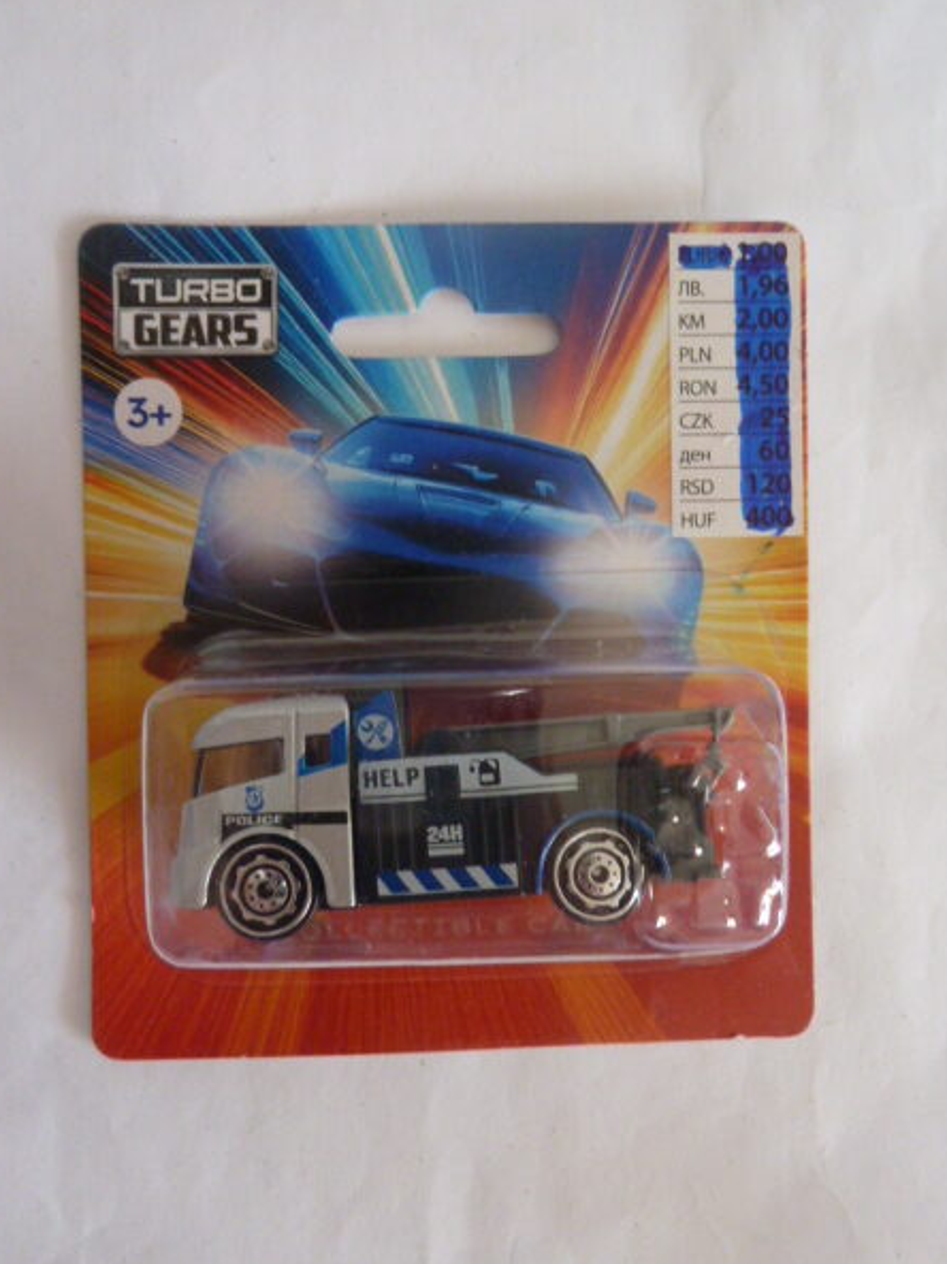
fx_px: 986
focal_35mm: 27
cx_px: 450
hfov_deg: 51.3
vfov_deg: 65.3
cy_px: 605
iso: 400
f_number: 3.3
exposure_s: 1/30
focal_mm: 4.1
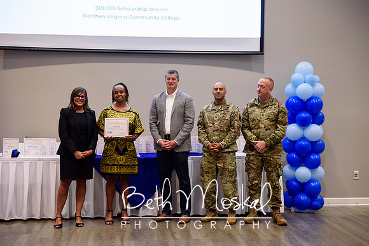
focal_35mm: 70
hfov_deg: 28.8
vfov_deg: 19.5
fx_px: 718
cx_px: 184
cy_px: 123
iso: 1000
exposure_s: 1/160
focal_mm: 70
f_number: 2.8
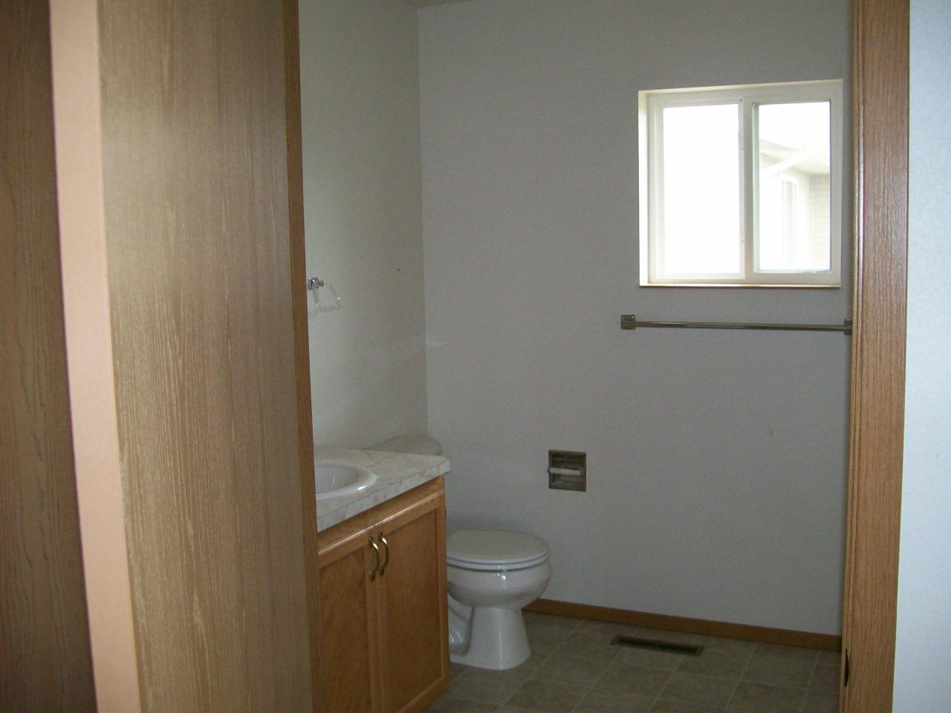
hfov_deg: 51.4
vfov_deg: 39.7
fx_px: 989
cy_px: 356
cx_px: 476
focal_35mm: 36
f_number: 2.7
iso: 140
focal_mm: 6
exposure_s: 1/64
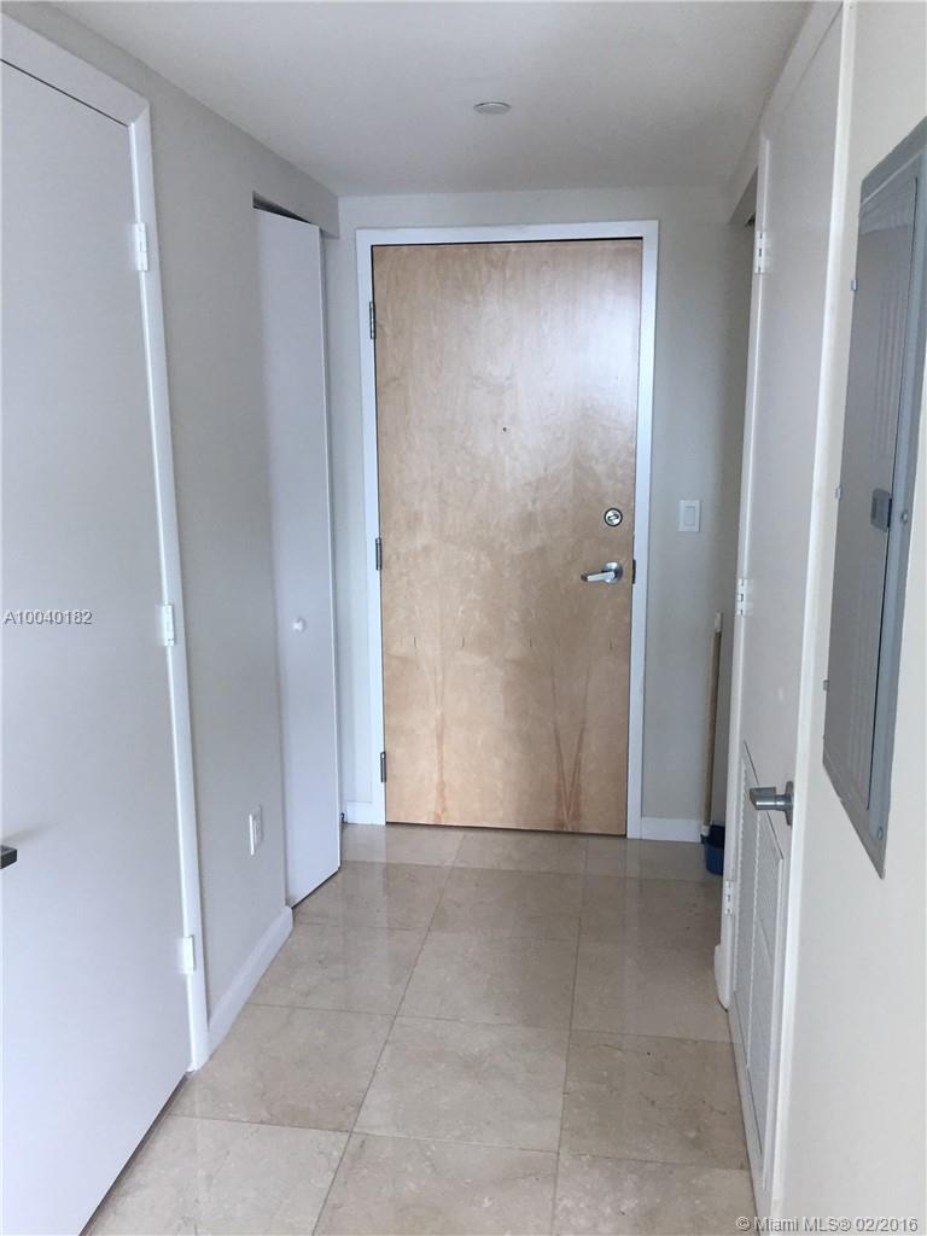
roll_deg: +0.6
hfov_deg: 48.2
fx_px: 1035
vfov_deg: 61.7
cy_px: 618
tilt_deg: -10.8
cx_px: 464
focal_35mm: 29
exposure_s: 1/30
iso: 50
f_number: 2.2
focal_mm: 4.15
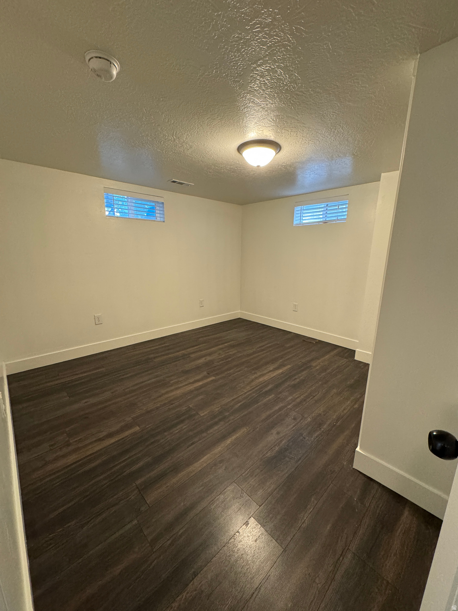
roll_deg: -0.9
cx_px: 229
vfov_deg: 102.1
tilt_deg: -12.4
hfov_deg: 85.7
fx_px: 247
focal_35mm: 14
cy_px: 306
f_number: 2.2
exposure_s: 1/60
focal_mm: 2.22
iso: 500
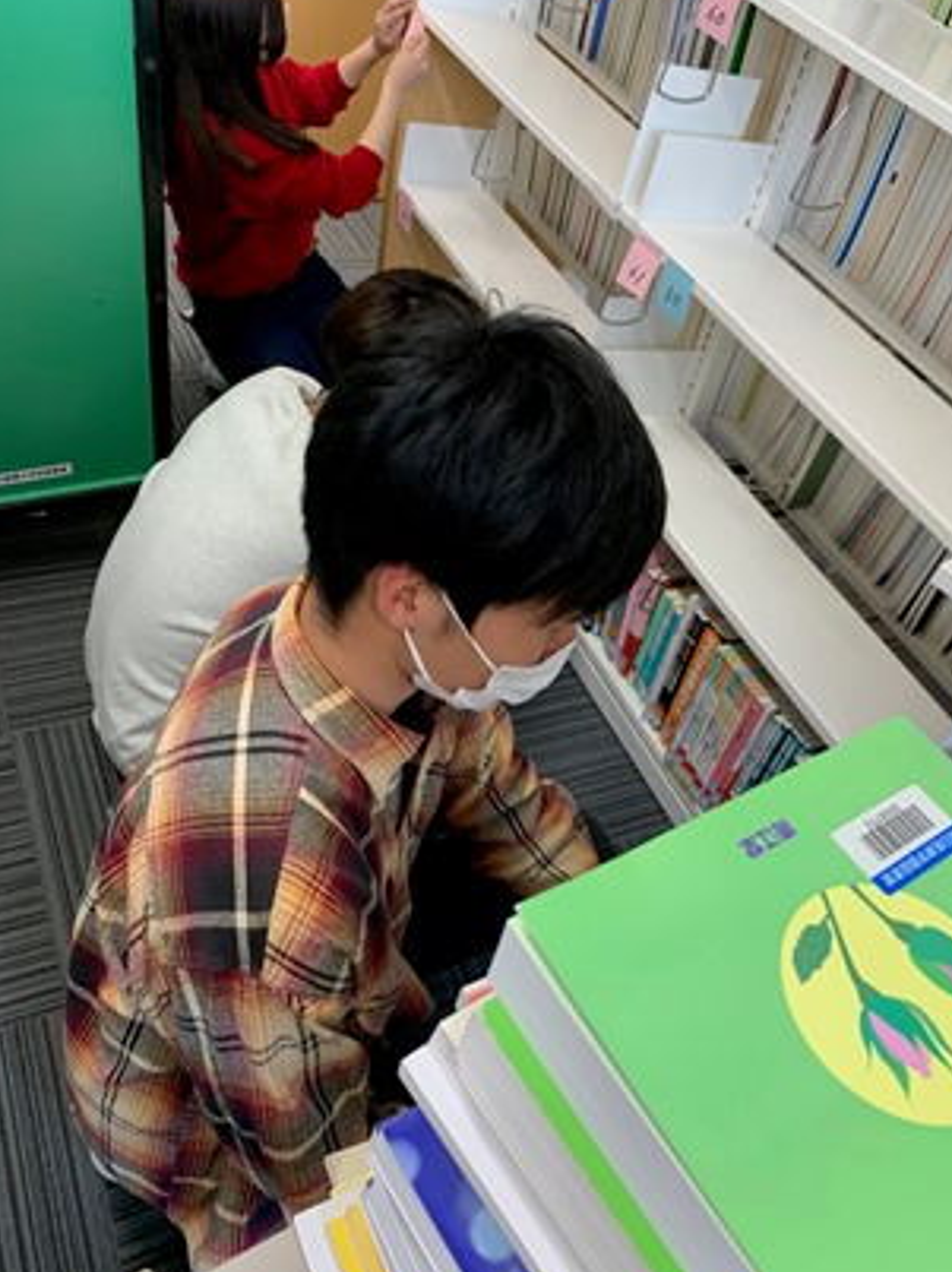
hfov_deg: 48.2
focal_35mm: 29
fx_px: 1065
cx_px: 497
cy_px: 687
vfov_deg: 61.6
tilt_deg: -45.0
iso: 80
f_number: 1.8
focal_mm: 4.25
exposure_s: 1/121
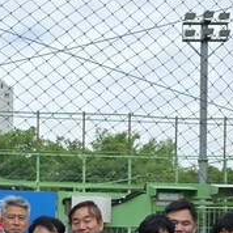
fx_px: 609
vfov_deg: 20.0
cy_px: 295
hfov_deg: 21.2
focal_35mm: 80
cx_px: 27
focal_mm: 6.3
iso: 80
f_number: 1.7
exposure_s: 1/3891
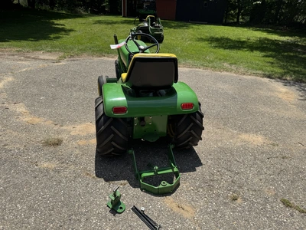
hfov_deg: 71.6
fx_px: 212
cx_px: 153
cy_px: 115
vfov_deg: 56.8
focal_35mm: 24
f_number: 1.78
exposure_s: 1/3802
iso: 80
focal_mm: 6.76
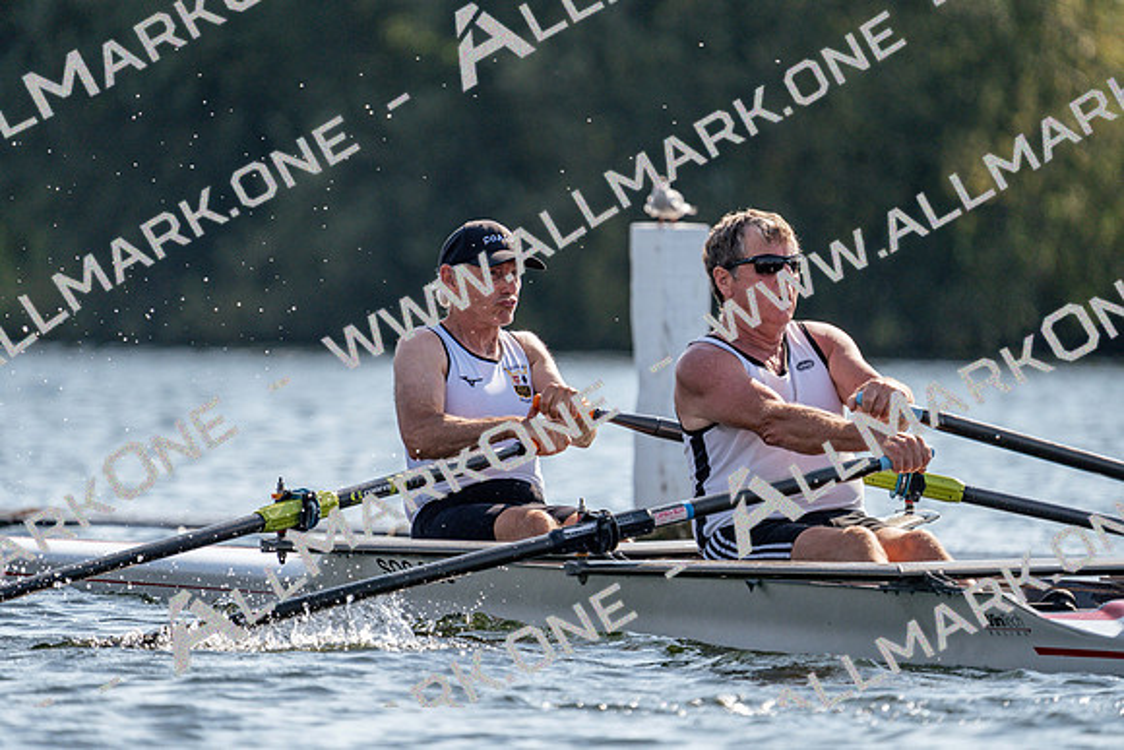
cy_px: 375
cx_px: 562
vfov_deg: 2.5
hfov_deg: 3.8
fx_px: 17082
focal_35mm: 547
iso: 320
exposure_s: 1/1600
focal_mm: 547
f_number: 6.3
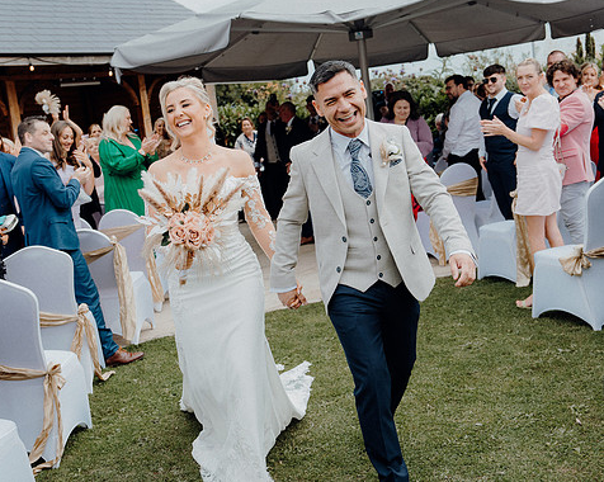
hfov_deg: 42.0
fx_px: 786
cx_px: 301
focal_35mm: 44
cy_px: 209
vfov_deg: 34.1
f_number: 3.5
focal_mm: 32
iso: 125
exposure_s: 1/640
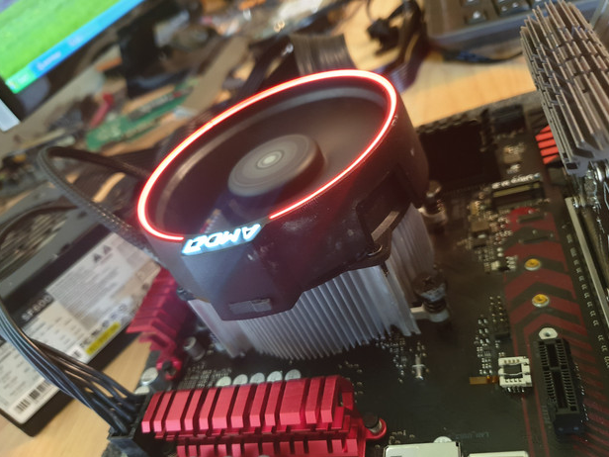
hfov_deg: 65.3
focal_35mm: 27
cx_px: 303
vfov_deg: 51.4
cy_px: 229
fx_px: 475
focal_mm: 4.3
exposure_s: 1/17
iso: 320
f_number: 1.5
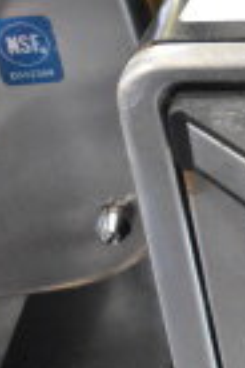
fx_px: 1756
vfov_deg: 11.9
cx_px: 778
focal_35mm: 172
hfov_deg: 7.0
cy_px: 113
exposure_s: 1/100
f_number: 5
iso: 6400
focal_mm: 26
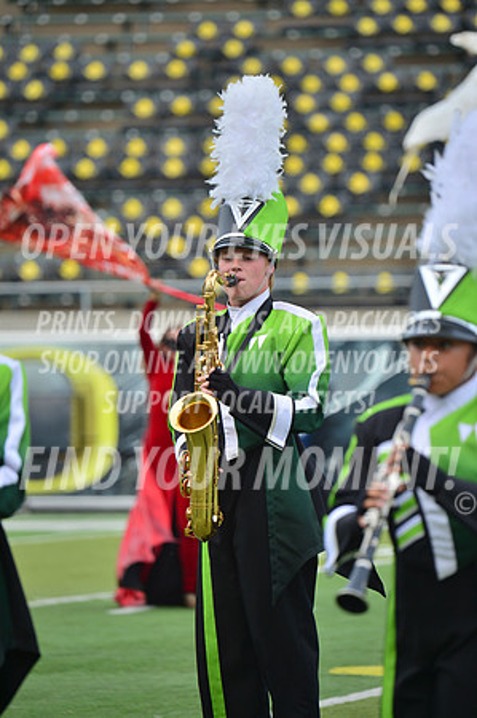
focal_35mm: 320
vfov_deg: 6.4
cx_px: 238
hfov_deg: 4.3
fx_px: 6374
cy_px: 359
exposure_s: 1/640
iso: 200
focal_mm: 320
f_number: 5.6
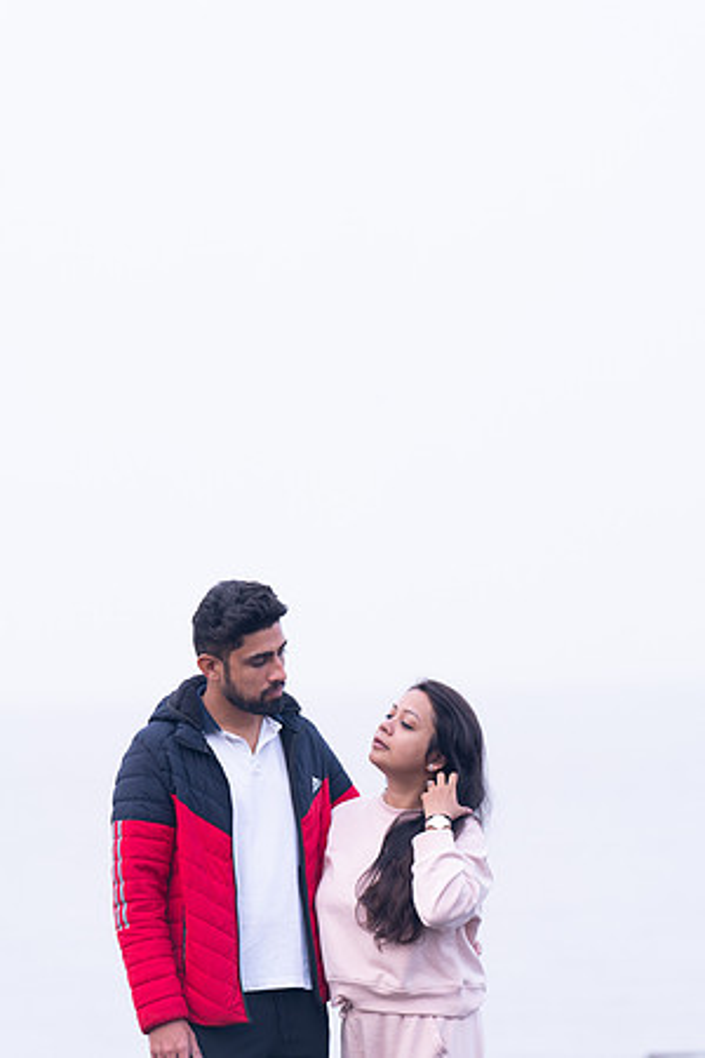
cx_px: 352
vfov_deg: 12.5
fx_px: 4846
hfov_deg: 8.3
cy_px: 529
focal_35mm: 165
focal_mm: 165
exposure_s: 1/200
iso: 250
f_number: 2.8
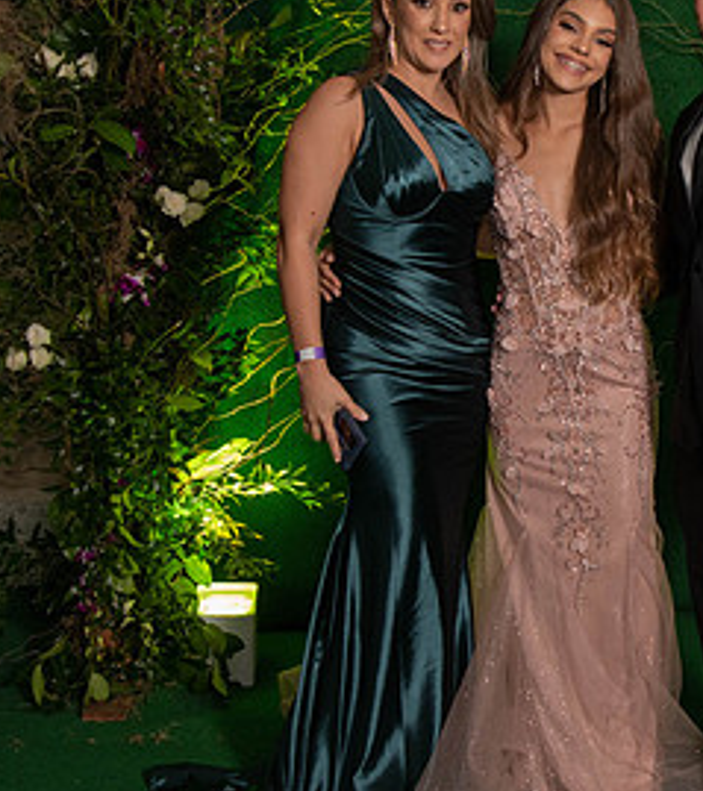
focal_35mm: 65
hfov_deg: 24.5
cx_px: 566
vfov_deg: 27.9
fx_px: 1590
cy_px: 315
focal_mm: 28
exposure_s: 1/60
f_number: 5
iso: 800
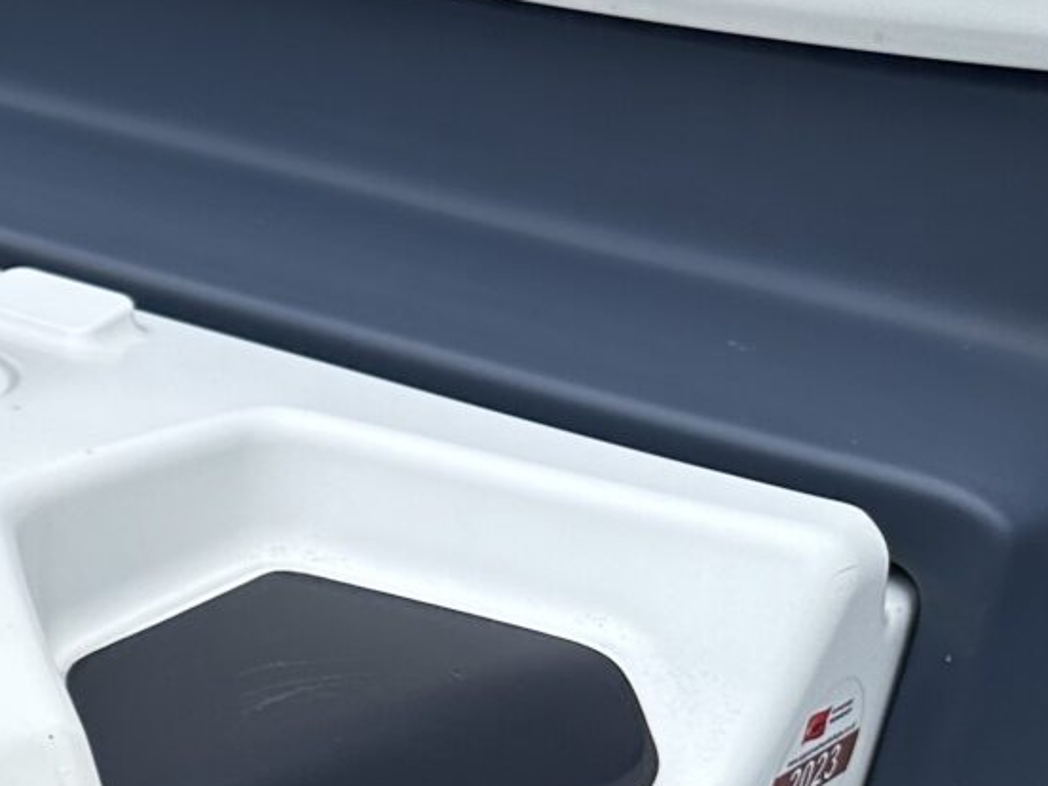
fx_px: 2694
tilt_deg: -32.1
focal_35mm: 89
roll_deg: +3.7
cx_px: -733
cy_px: 932
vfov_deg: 16.0
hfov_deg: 18.2
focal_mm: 6.86
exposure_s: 1/2882
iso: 80
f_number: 1.78
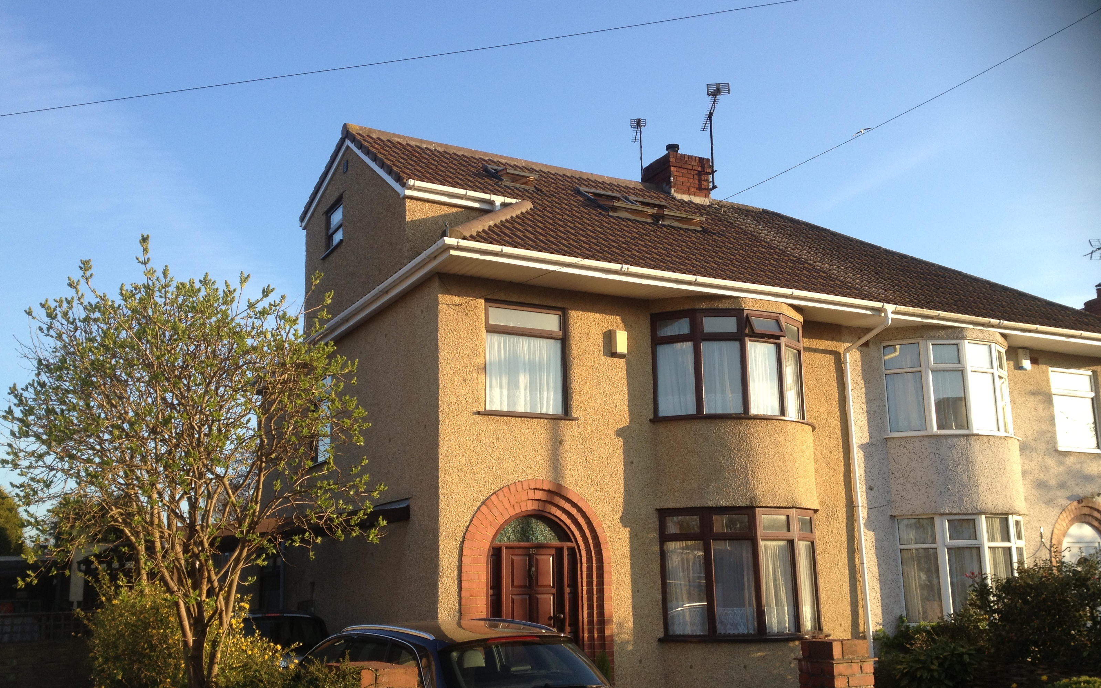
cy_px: 383
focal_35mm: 38
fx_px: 1140
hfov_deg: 51.5
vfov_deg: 33.5
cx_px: 546
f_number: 2.4
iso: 50
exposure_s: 1/421
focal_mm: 4.28
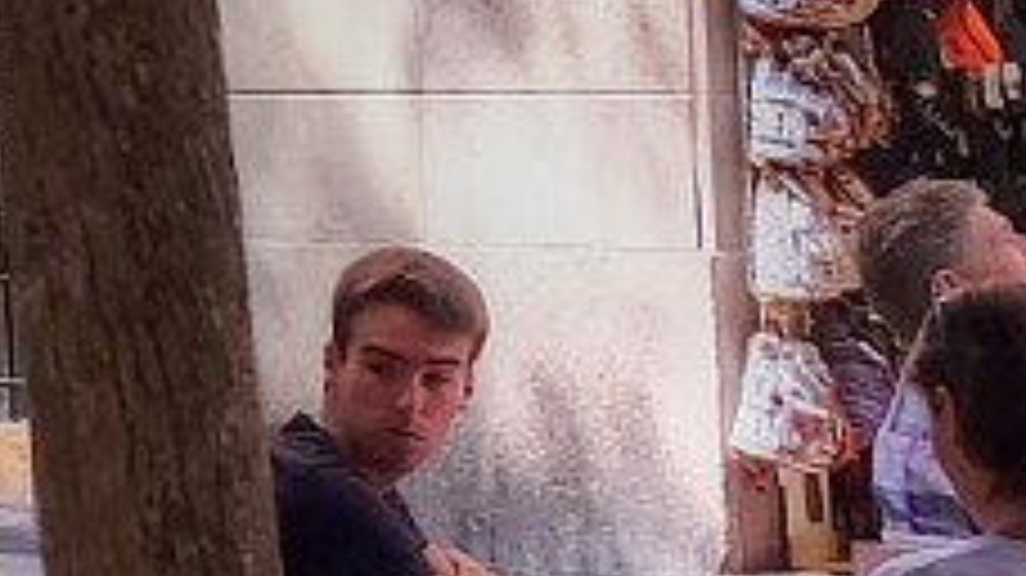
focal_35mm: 213
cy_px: -608
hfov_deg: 9.1
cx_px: -1390
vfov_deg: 5.6
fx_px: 5792
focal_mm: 19.5
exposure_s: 1/125
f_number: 5
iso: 400
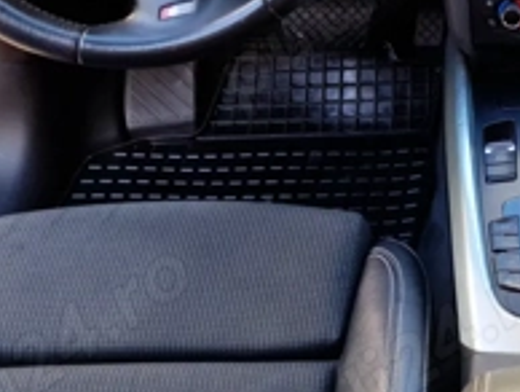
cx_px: 579
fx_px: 1068
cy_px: 0
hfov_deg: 25.3
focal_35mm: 71
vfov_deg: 20.1
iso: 50
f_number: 1.8
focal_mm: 6.4
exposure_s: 1/50
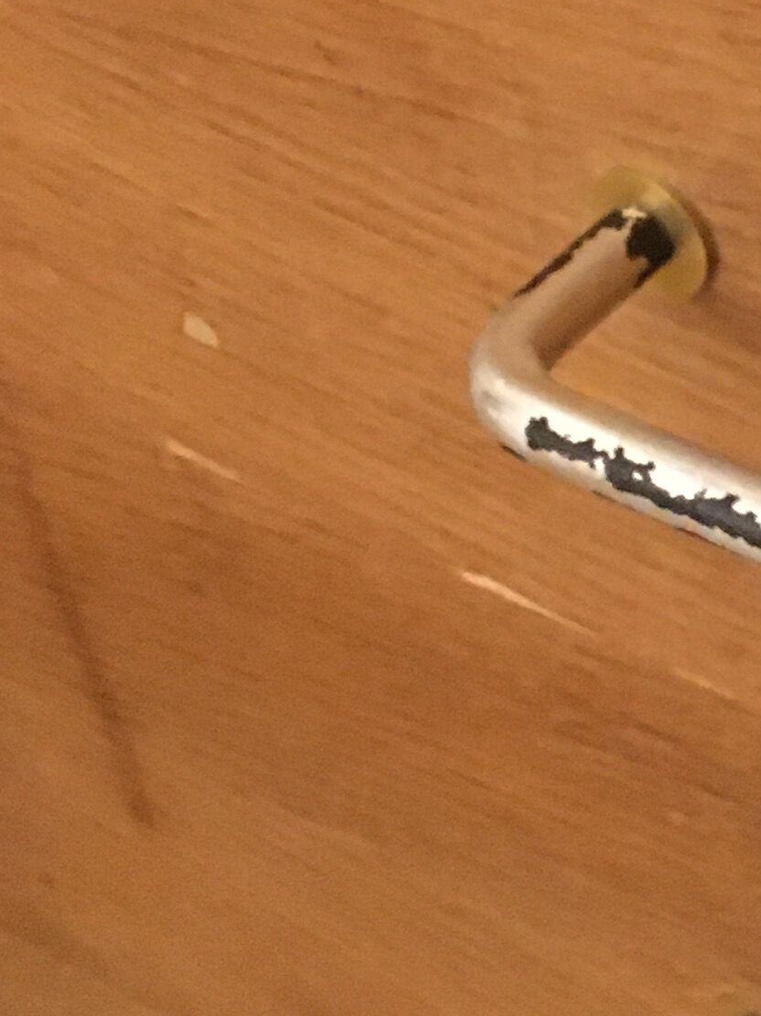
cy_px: -93
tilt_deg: -33.7
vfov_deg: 18.1
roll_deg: +0.5
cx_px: 1262
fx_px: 3079
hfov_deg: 13.0
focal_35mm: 105
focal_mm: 4.15
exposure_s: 1/17
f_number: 2.2
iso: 500
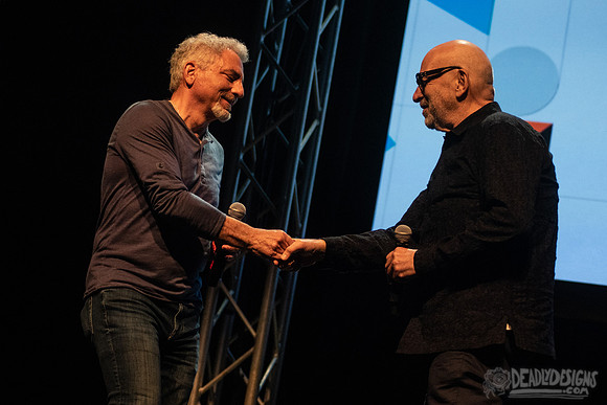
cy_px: 137
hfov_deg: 17.0
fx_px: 2030
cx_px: 185
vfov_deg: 11.4
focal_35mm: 120
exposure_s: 1/500
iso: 3200
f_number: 3.2
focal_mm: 86
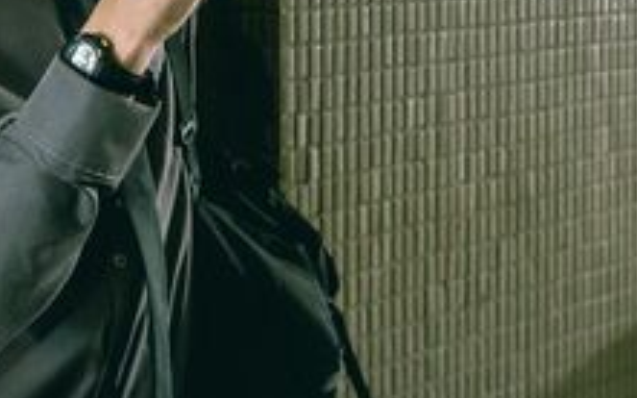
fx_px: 1441
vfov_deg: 15.0
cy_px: -112
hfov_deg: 24.9
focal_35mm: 83
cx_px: 366
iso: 1000
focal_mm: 20
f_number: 2
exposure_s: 1/250
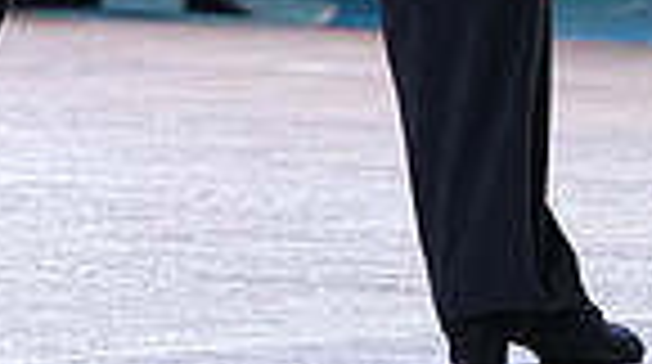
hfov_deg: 3.0
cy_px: -634
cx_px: 7
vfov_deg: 1.6
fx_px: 12600
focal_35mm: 730
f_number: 4
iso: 2500
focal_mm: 174
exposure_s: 1/500
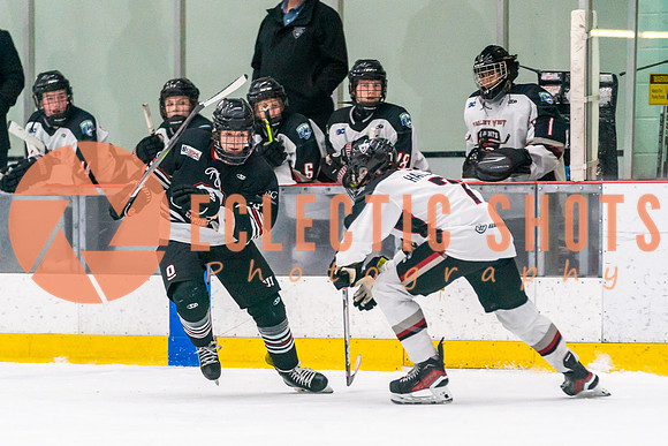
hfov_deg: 7.1
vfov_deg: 4.7
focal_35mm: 291
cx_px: 352
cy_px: 313
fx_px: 5402
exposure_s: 1/1250
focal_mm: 174
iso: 3200
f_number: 2.8
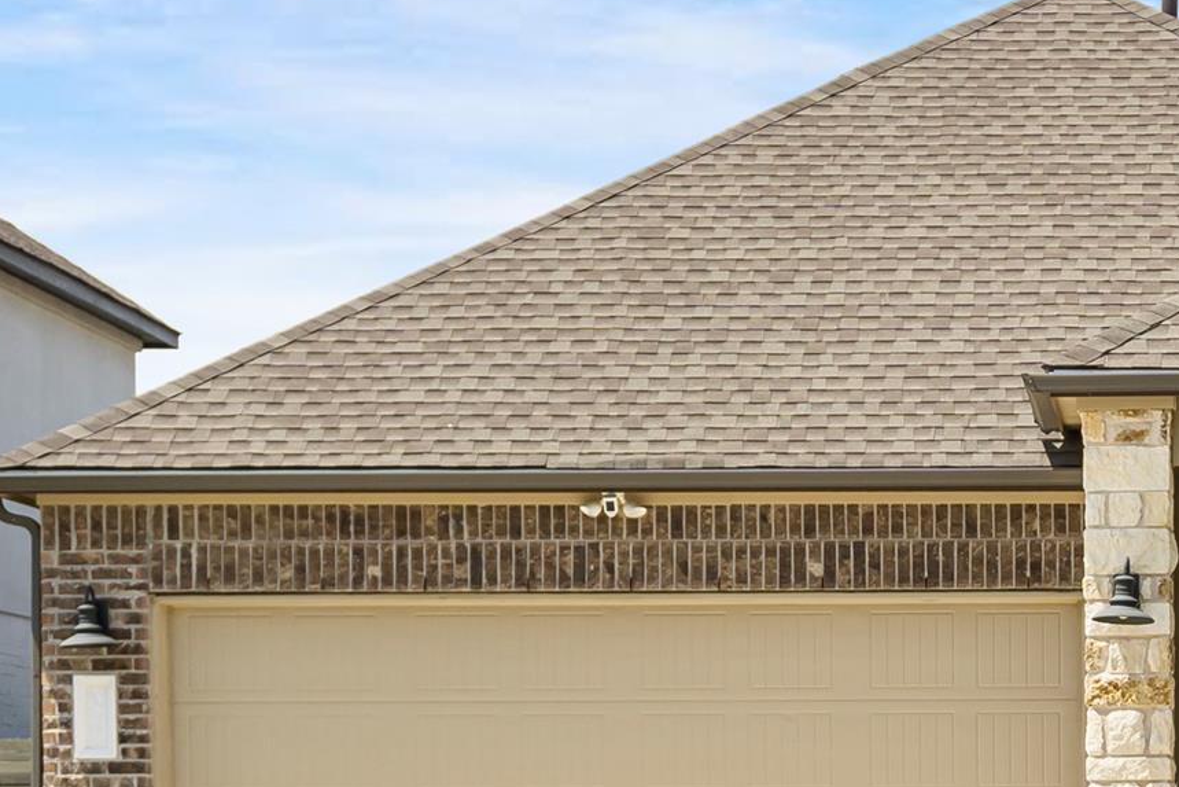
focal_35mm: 125
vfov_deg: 10.9
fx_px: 4100
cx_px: 1131
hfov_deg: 16.1
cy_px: 543
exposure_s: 1/1600
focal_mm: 35
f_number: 5.6
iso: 160
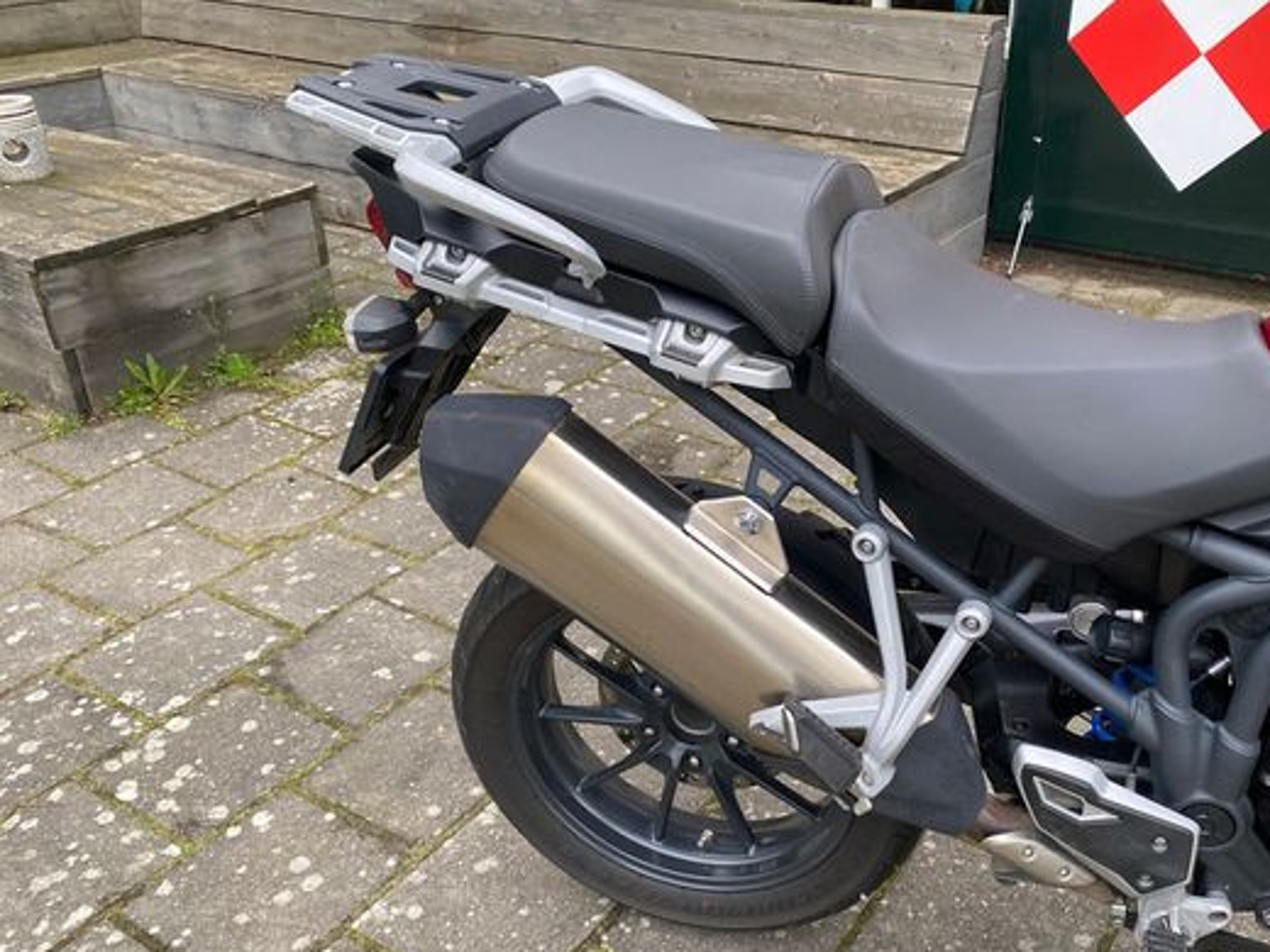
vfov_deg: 44.2
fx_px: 1174
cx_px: 779
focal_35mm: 32
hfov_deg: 56.3
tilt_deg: -28.5
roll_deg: -1.0
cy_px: 466
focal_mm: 4.25
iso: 125
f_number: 1.8
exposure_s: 1/116
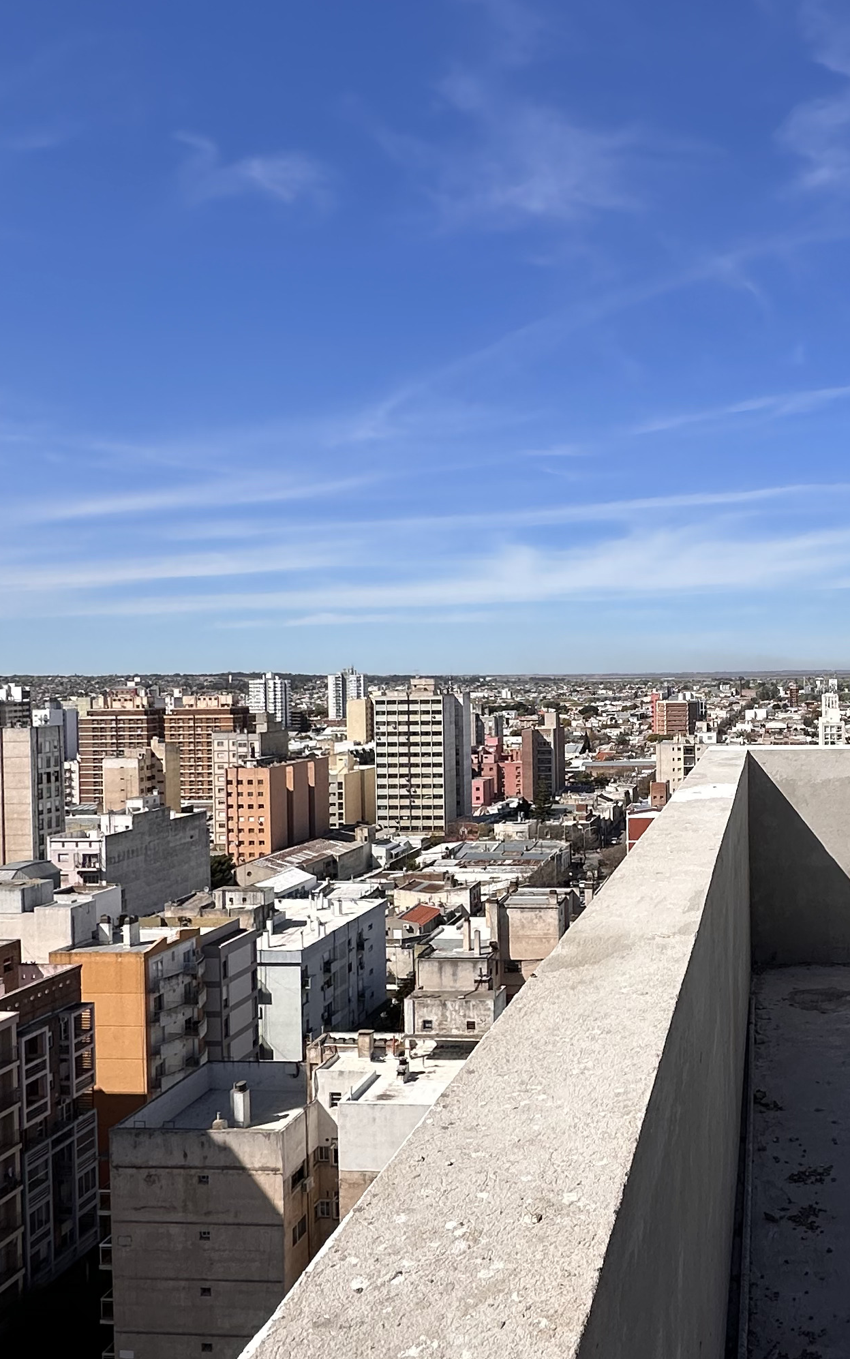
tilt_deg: -0.1
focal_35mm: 30
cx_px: 696
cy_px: 682
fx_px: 1111
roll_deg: -0.1
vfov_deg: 62.9
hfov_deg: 39.9
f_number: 2.2
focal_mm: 2.22
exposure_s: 1/3610
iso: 50
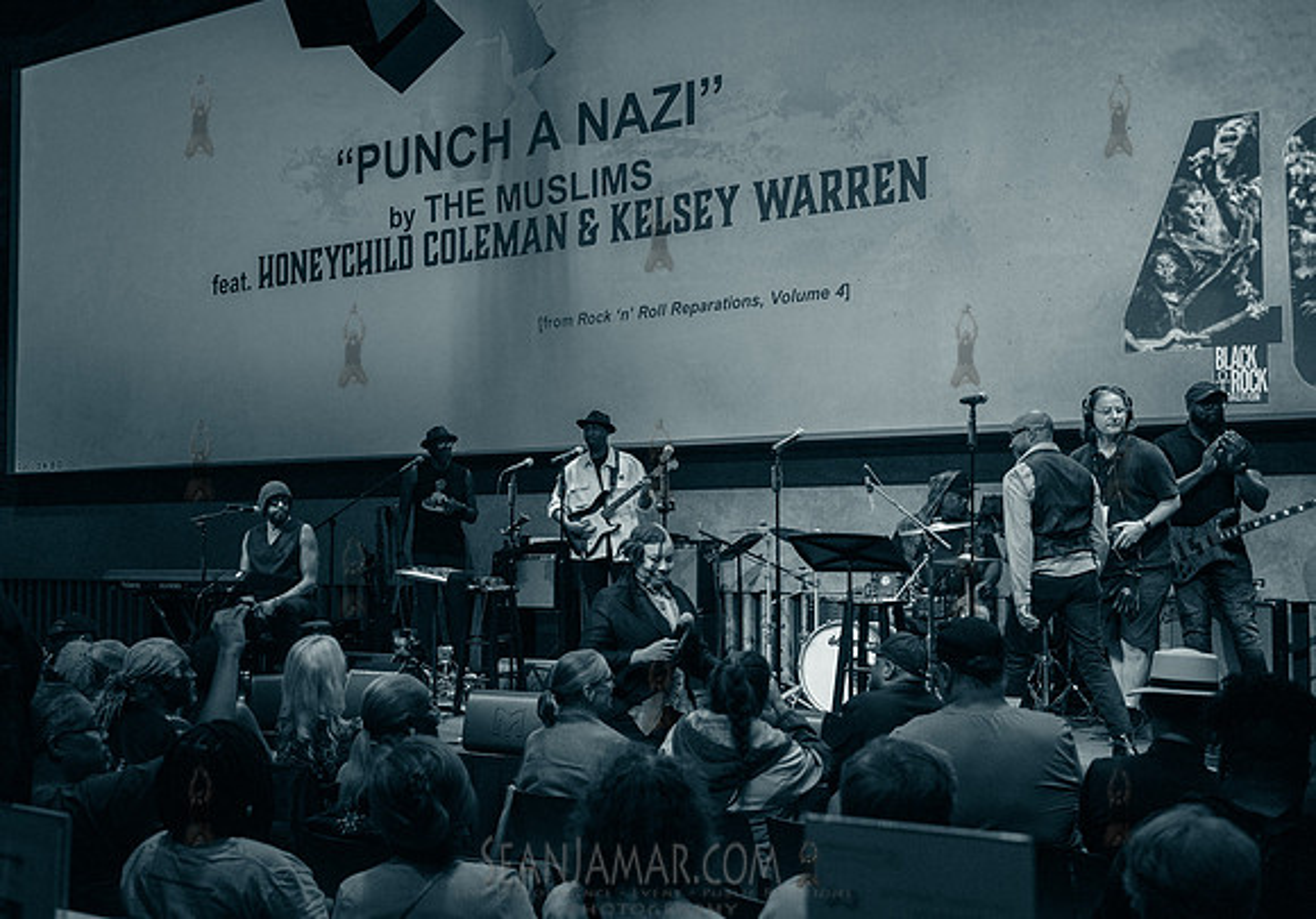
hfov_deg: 48.4
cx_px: 592
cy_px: 480
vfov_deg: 34.9
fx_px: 1462
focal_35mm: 39
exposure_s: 1/400
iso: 5000
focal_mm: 36
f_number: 3.5
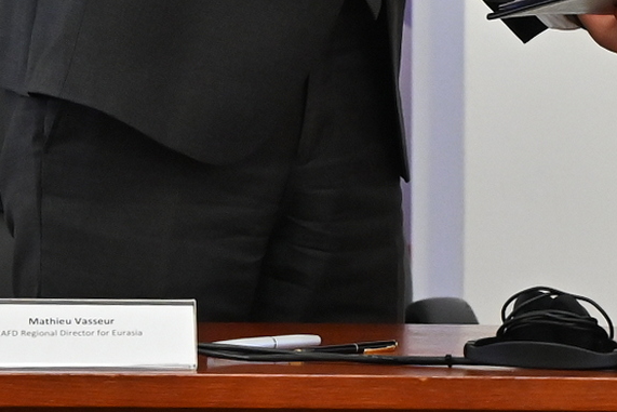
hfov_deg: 4.9
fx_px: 7200
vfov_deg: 3.3
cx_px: 966
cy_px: -242
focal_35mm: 420
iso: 2000
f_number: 4.5
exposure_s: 1/500
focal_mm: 100
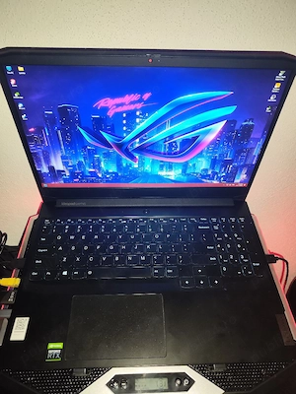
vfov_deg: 73.9
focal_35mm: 23
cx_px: 148
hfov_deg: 58.9
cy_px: 197
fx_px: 262
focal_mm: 6.07
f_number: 1.7
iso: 640
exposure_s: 1/50
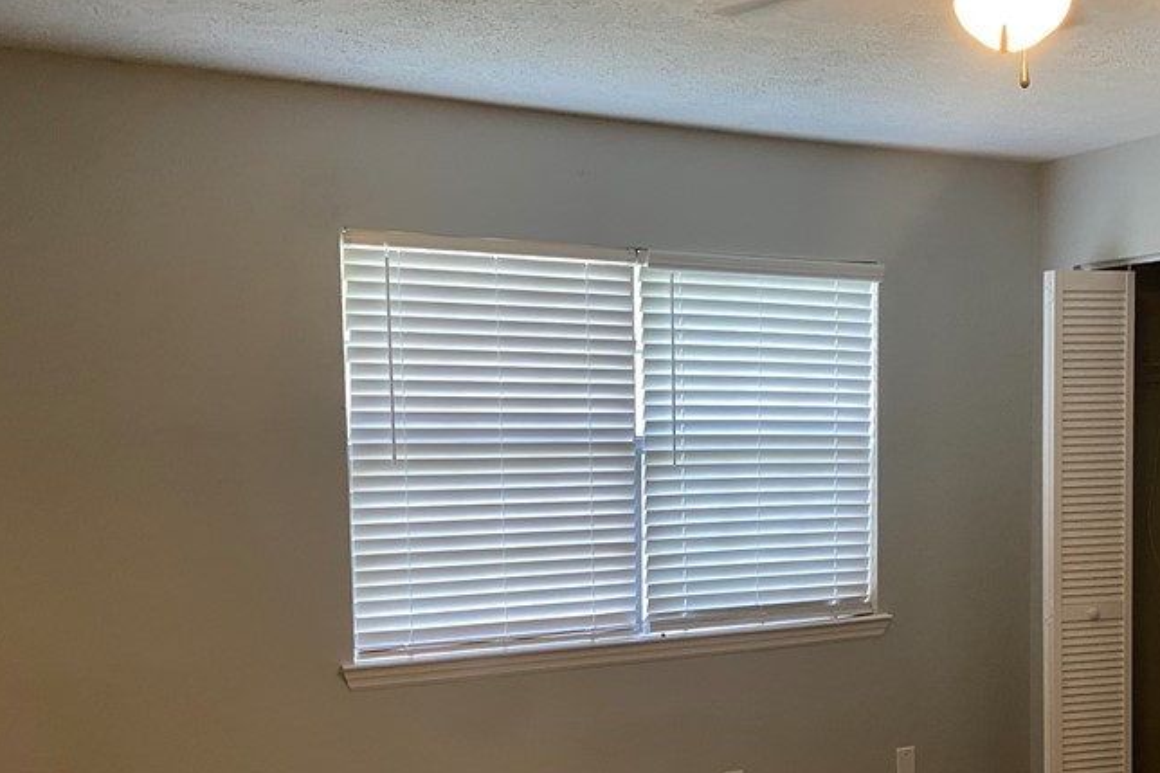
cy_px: 544
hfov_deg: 45.1
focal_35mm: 43
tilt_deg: -1.7
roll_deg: -1.4
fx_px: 1385
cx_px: 711
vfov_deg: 30.8
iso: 250
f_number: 1.8
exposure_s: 1/60
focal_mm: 4.25
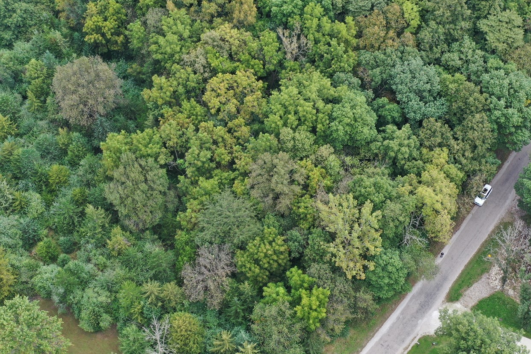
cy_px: 228
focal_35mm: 49
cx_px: 286
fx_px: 723
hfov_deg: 40.3
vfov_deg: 27.4
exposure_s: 1/50
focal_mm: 10.26
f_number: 3.5
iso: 100
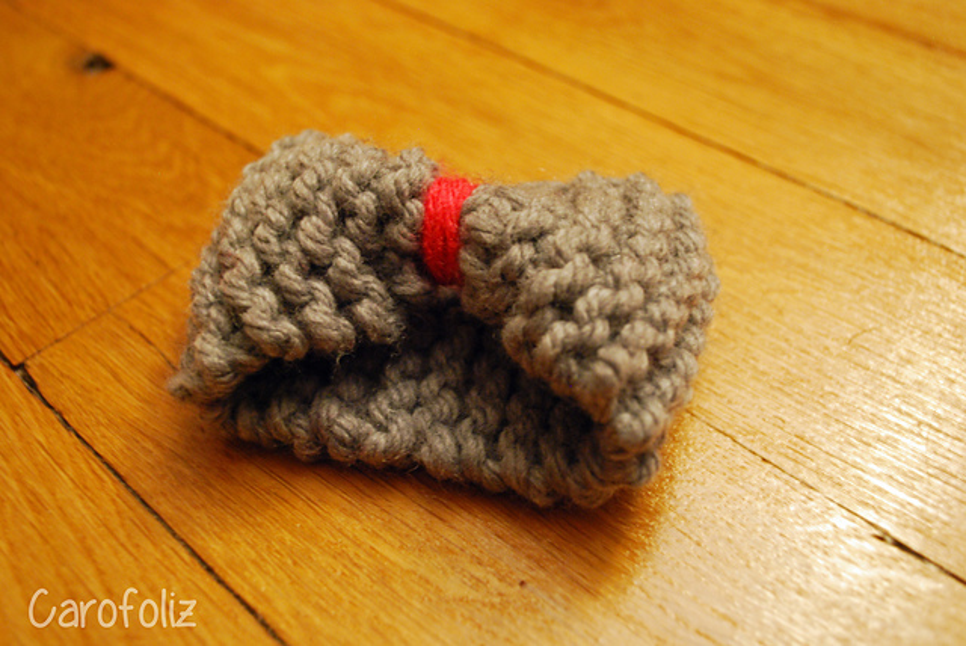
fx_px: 967
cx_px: 483
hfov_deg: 53.1
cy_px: 323
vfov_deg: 36.9
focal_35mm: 36
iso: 800
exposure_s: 1/2
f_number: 5
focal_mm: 24
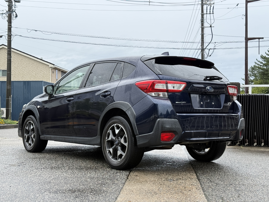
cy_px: 101
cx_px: 134
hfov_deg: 39.7
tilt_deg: +1.3
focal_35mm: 48
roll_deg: +0.3
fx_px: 373
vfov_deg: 30.3
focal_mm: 6.76
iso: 80
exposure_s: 1/747
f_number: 1.78
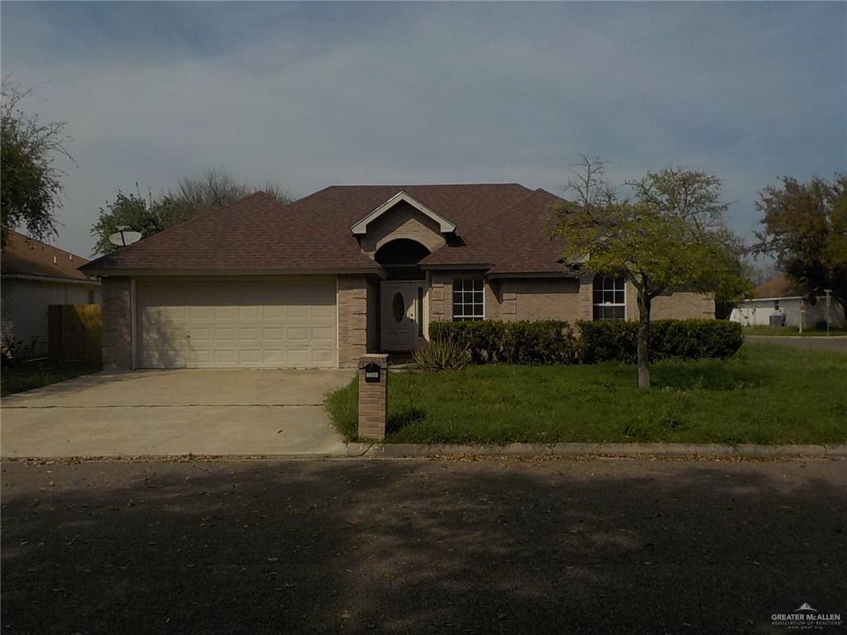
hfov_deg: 60.0
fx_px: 734
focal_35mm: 30
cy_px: 318
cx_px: 424
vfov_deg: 46.8
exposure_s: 1/1000
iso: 125
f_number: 6.6
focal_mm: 4.1
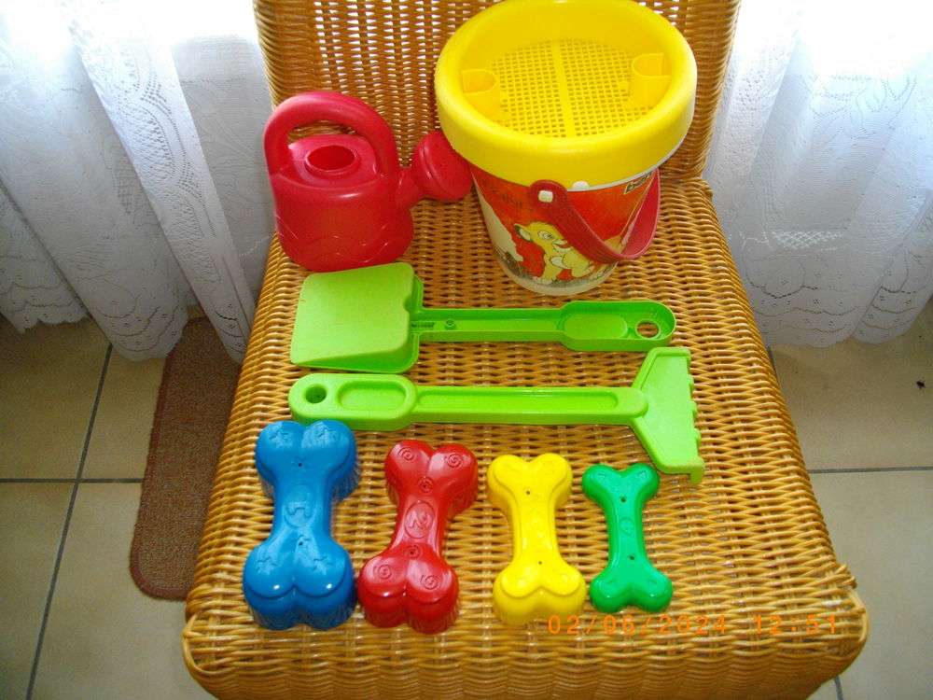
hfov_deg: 56.8
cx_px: 466
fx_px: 862
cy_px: 350
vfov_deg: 44.2
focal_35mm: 32
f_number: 2.9
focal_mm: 5.7
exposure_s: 1/60
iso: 200
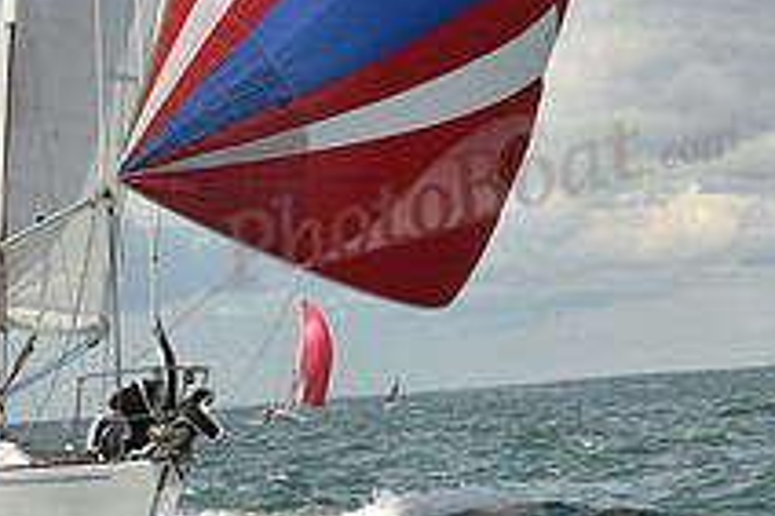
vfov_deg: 5.3
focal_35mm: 260
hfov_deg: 7.9
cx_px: 37
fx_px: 5593
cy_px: 434
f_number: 13
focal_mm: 95
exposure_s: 1/800
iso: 320
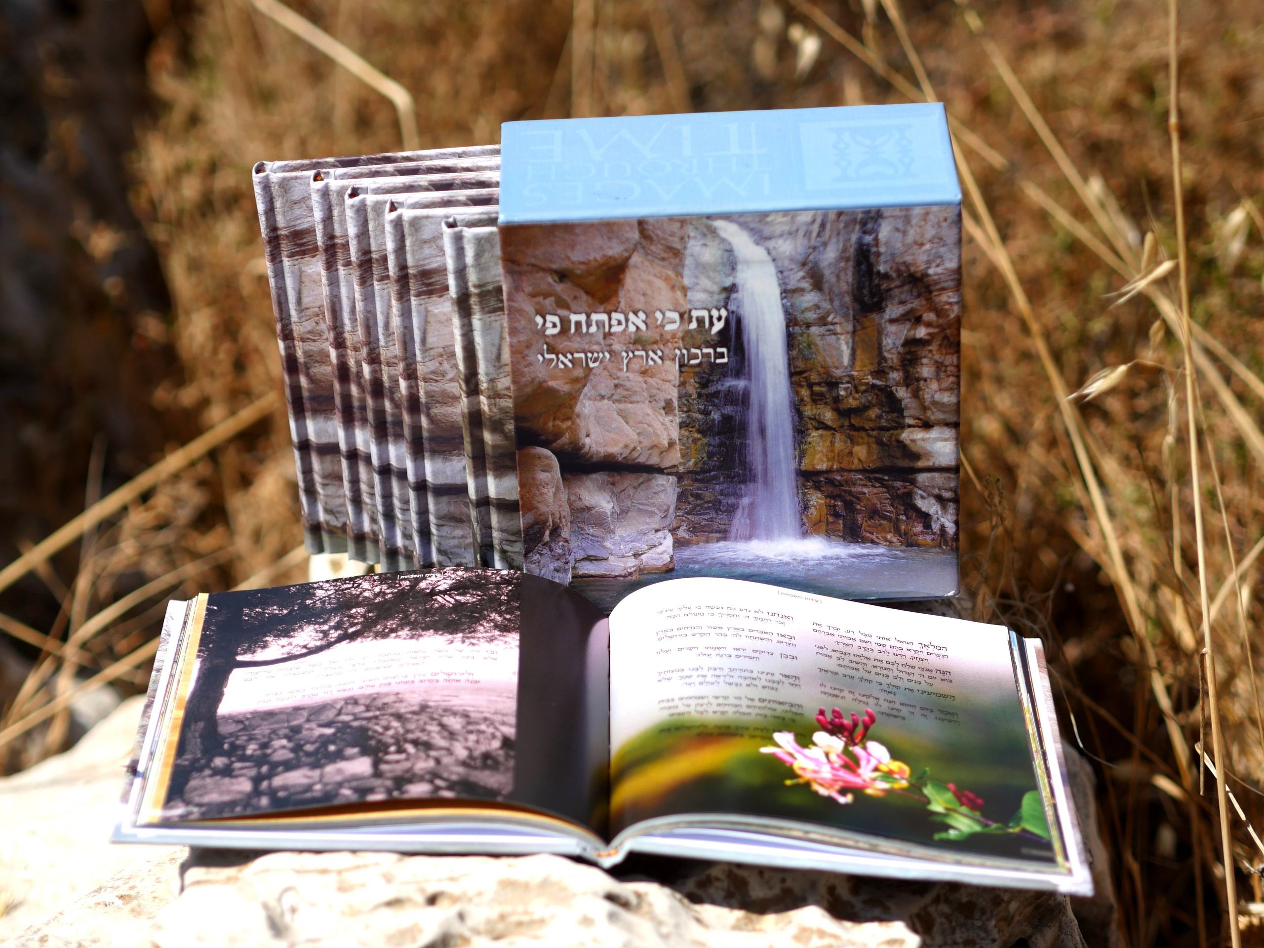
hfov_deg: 21.8
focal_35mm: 90
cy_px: 474
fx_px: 3286
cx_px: 632
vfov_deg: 16.4
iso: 100
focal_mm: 45
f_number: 2
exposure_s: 1/5000
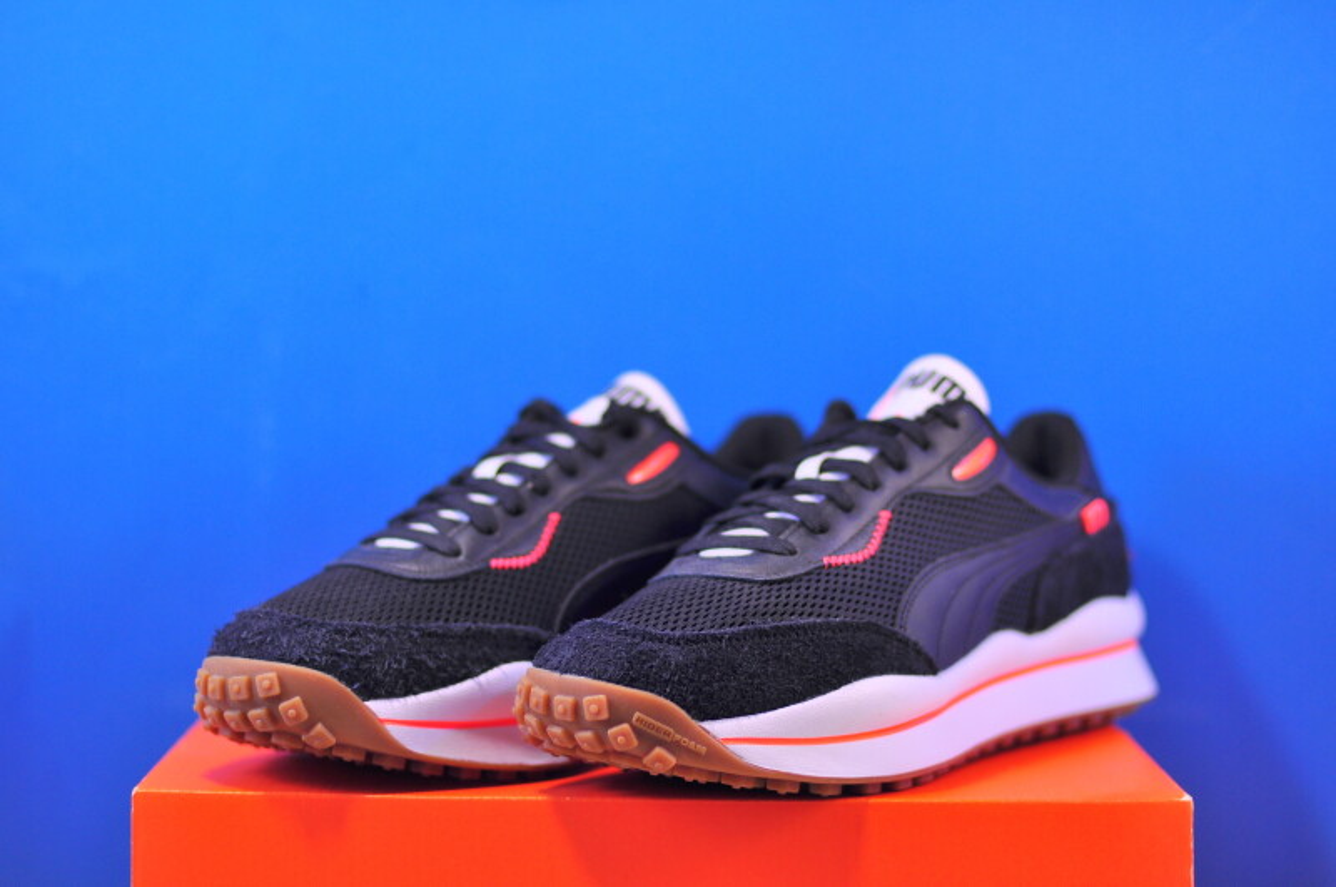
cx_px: 668
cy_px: 444
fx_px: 2779
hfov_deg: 27.0
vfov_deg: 18.1
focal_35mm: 75
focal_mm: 50
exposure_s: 1/320
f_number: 2
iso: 250
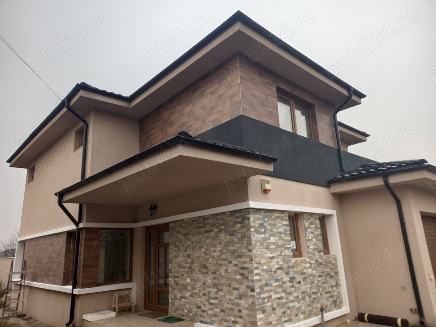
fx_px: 315
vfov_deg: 54.9
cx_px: 218
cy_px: 164
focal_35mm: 25
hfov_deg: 69.4
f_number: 2
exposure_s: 1/50
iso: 40
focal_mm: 4.6
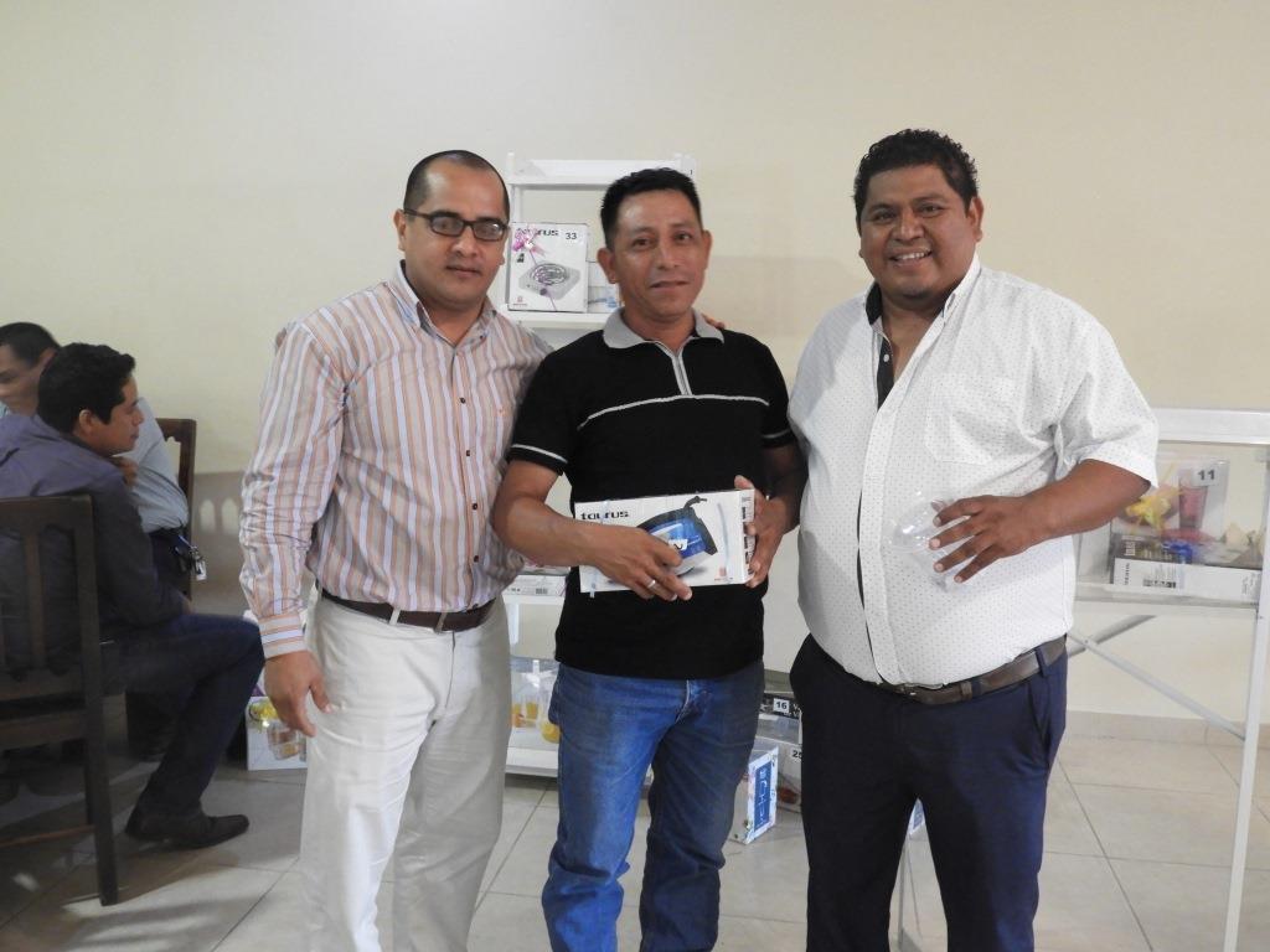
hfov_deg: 55.4
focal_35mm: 33
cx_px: 635
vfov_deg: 42.9
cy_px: 476
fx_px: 1211
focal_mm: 5.9
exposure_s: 1/8
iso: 640
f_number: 3.6
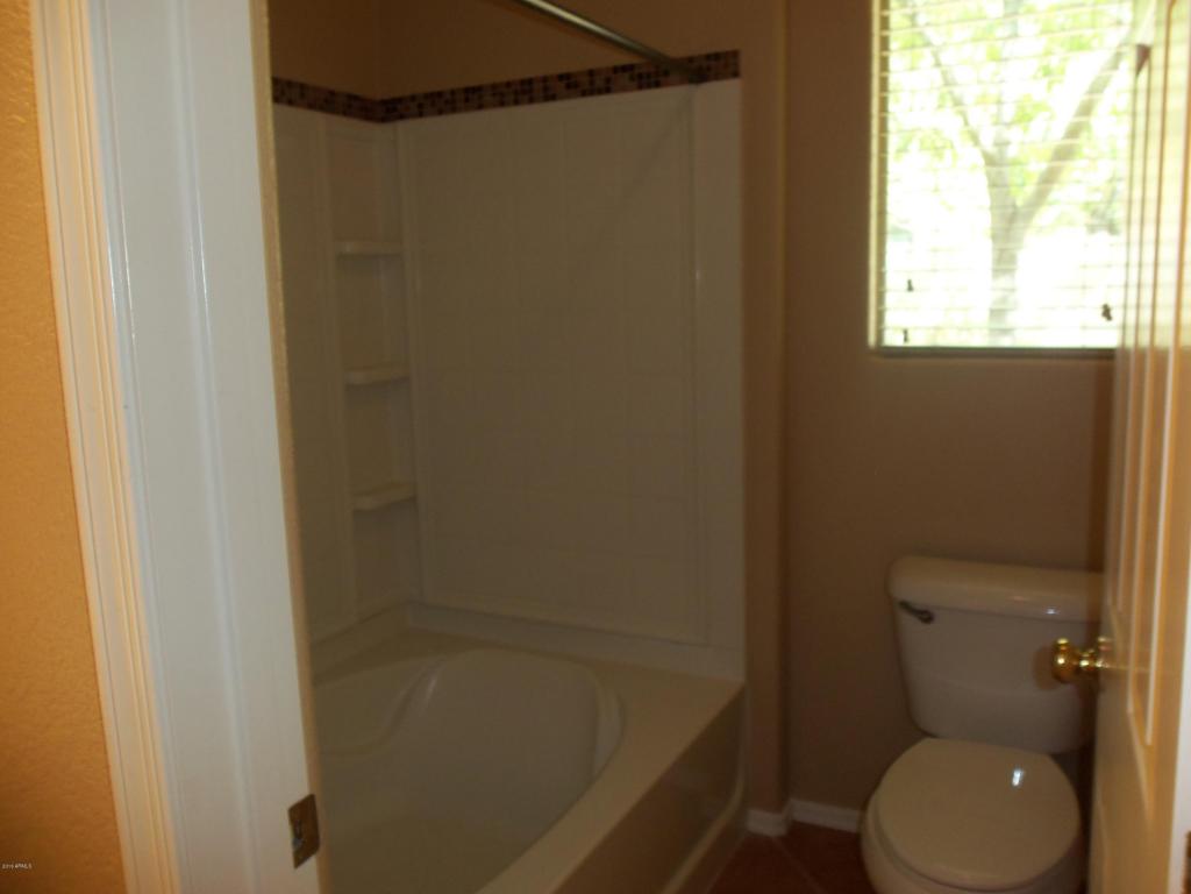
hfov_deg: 61.7
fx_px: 998
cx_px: 596
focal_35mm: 29
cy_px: 447
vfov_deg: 48.2
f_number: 3.4
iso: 100
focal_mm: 5.2
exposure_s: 1/30
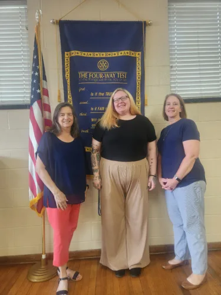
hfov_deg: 58.9
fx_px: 196
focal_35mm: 23
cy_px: 148
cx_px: 110
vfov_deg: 73.9
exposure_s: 1/120
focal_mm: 5.4
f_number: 1.8
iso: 250
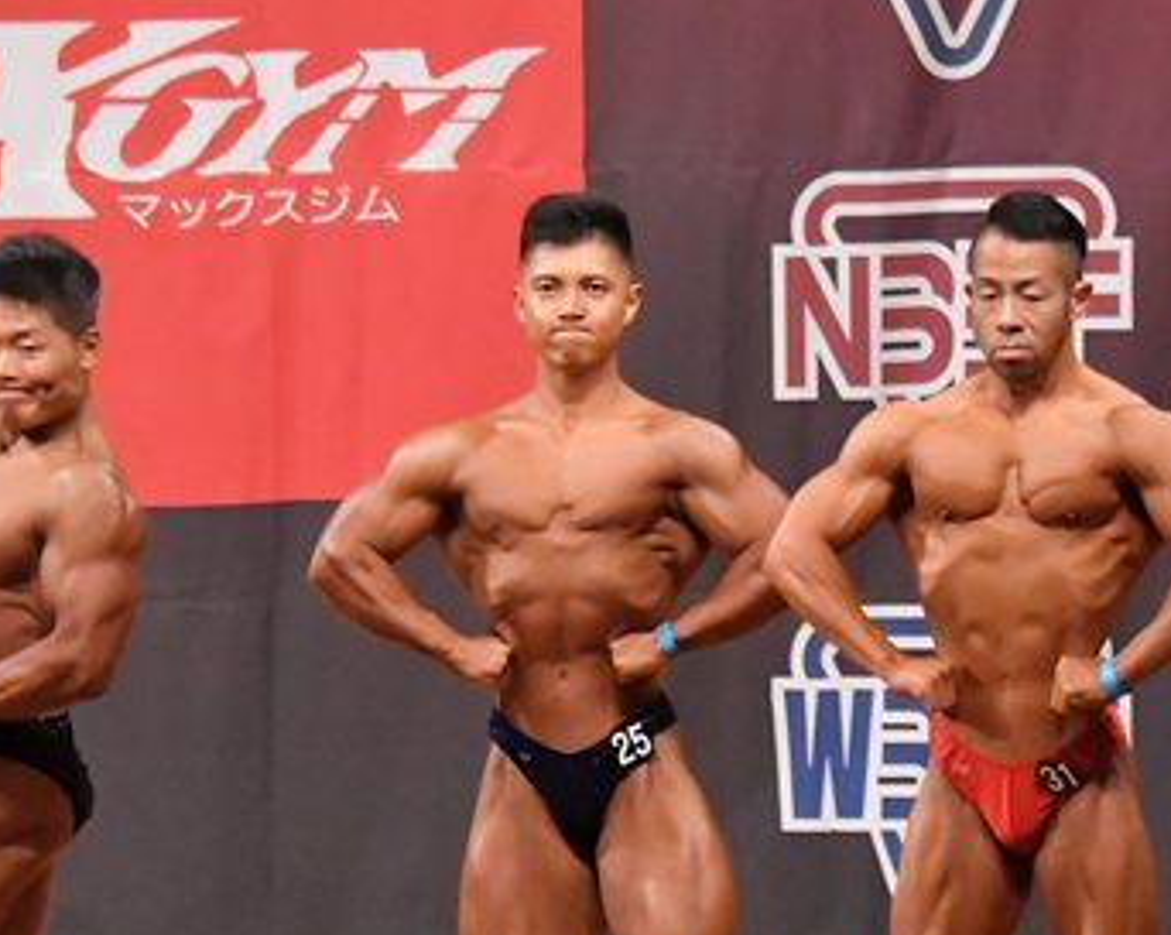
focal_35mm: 398
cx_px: 854
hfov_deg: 4.9
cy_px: 767
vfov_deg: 3.9
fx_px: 13782
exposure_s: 1/400
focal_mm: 125
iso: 11400
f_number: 5.6
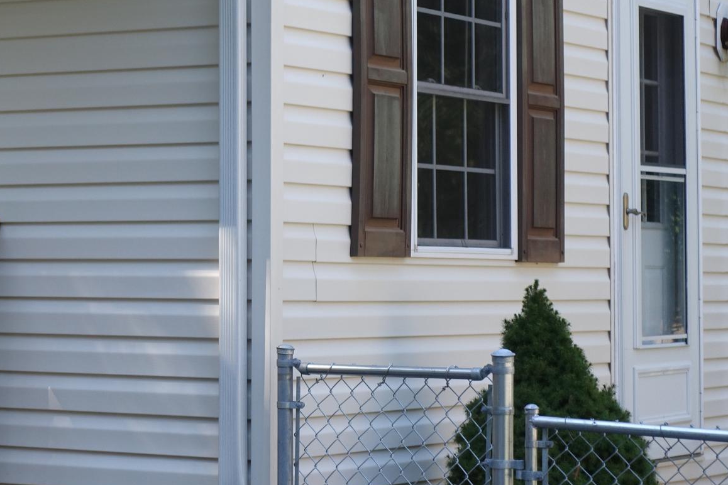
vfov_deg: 11.2
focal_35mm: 122
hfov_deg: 16.6
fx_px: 2467
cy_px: 105
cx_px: 107
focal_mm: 25.46
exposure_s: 1/80
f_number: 2.8
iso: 250
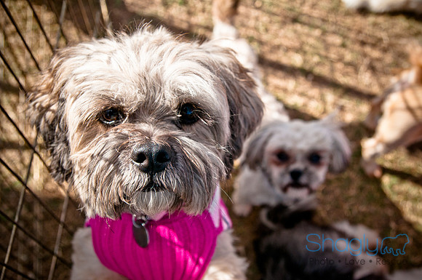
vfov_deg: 29.8
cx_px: 211
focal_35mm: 45
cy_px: 140
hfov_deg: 43.7
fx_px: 527
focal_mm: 30
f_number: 5
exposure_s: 1/800
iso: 200
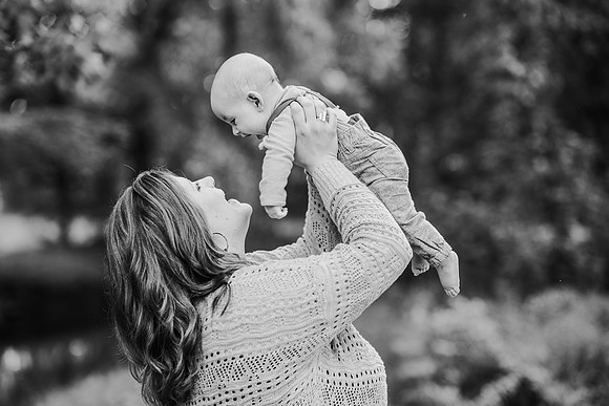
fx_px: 1438
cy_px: 203
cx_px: 304
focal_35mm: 85
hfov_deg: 23.9
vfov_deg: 16.1
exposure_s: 1/200
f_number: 2.2
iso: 200
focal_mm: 85
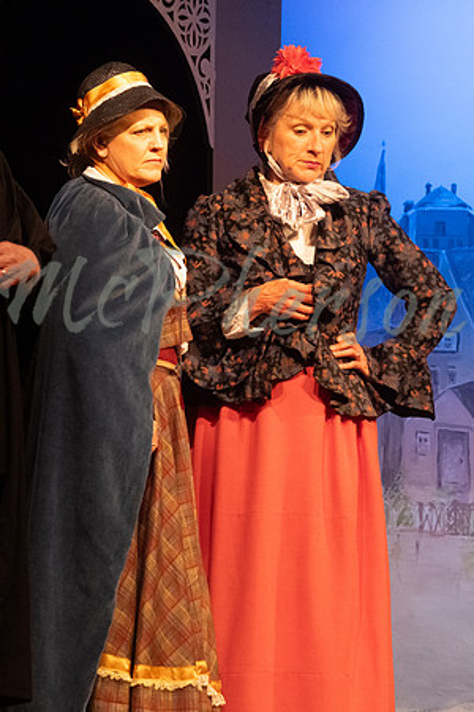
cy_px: 340
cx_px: 304
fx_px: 5692
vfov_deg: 7.1
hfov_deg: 4.8
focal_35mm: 288
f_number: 5
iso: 2500
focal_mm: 119.2
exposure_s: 1/250
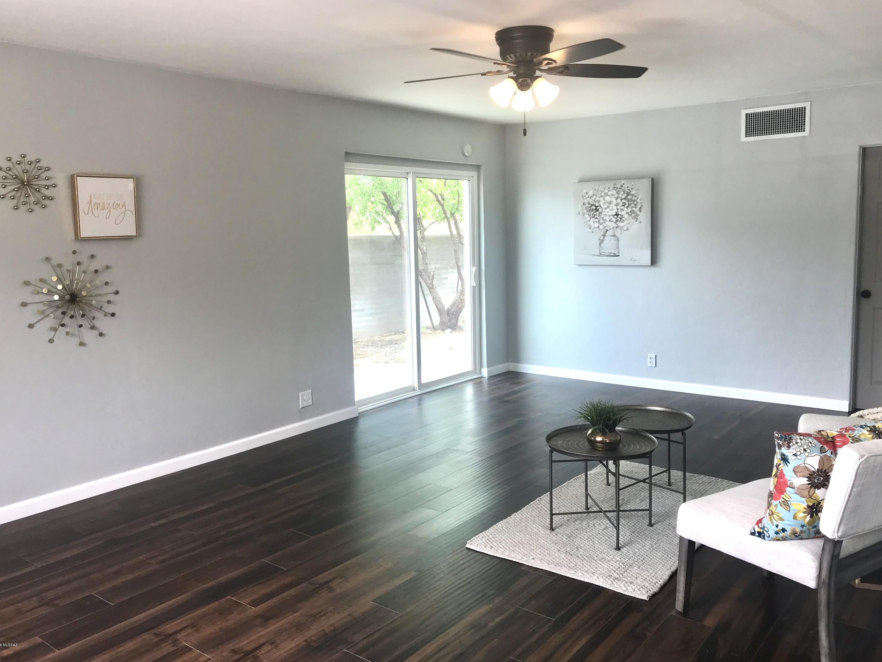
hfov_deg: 61.7
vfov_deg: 48.2
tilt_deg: -6.6
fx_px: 739
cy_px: 323
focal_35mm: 29
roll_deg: +1.4
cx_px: 445
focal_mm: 3.99
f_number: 1.8
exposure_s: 1/120
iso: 20
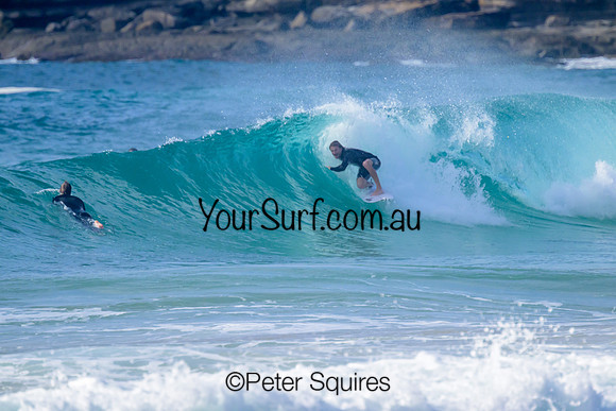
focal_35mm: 820
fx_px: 14041
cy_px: 206
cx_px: 308
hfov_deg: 2.5
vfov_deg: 1.7
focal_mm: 800
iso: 1250
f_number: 11
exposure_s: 1/2000
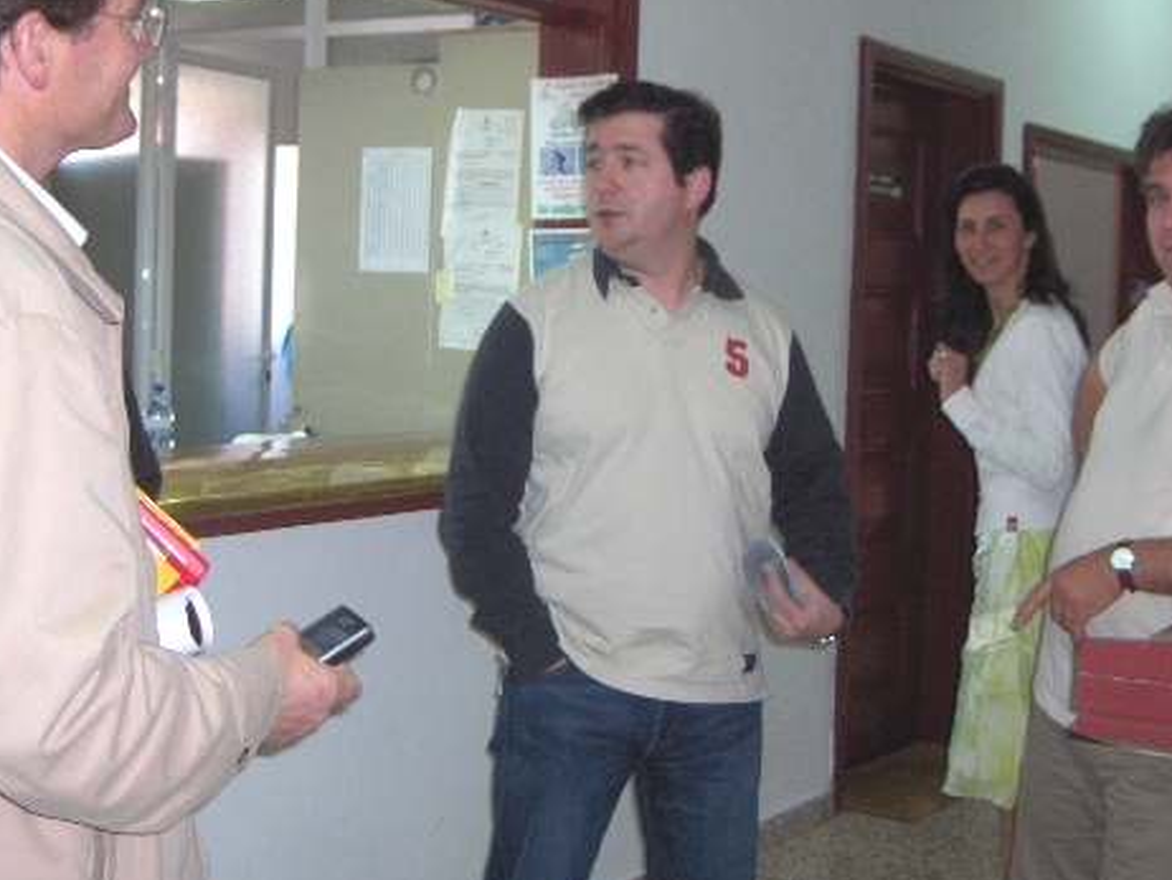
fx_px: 1829
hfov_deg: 35.5
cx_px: 627
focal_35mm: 54
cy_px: 391
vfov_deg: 27.0
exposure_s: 1/60
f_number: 2.8
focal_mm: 8
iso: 100
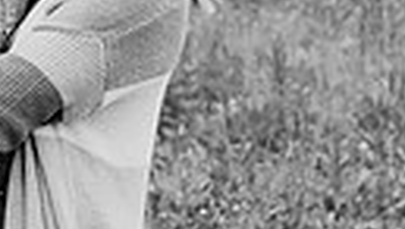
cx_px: 122
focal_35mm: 113
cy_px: -39
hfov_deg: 18.8
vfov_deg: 10.6
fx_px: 1215
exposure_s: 1/800
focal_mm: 24
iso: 125
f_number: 2.2
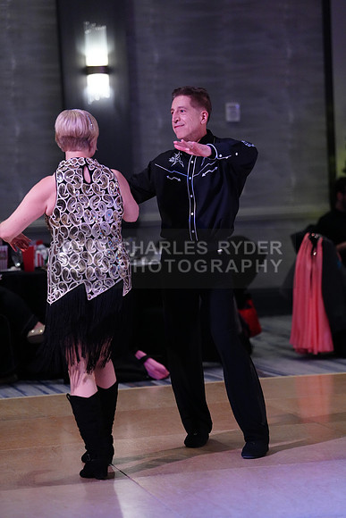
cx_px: 173
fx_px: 1815
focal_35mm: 126
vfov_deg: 16.3
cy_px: 259
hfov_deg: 10.9
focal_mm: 126
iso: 5000
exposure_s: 1/500
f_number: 2.8
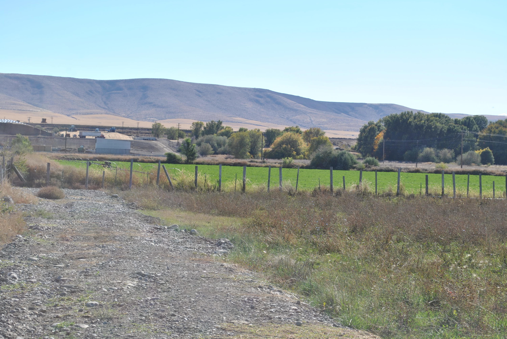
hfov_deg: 24.6
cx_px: 254
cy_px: 170
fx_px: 1163
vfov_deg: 16.6
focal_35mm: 82
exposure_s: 1/250
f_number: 8
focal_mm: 55
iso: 100
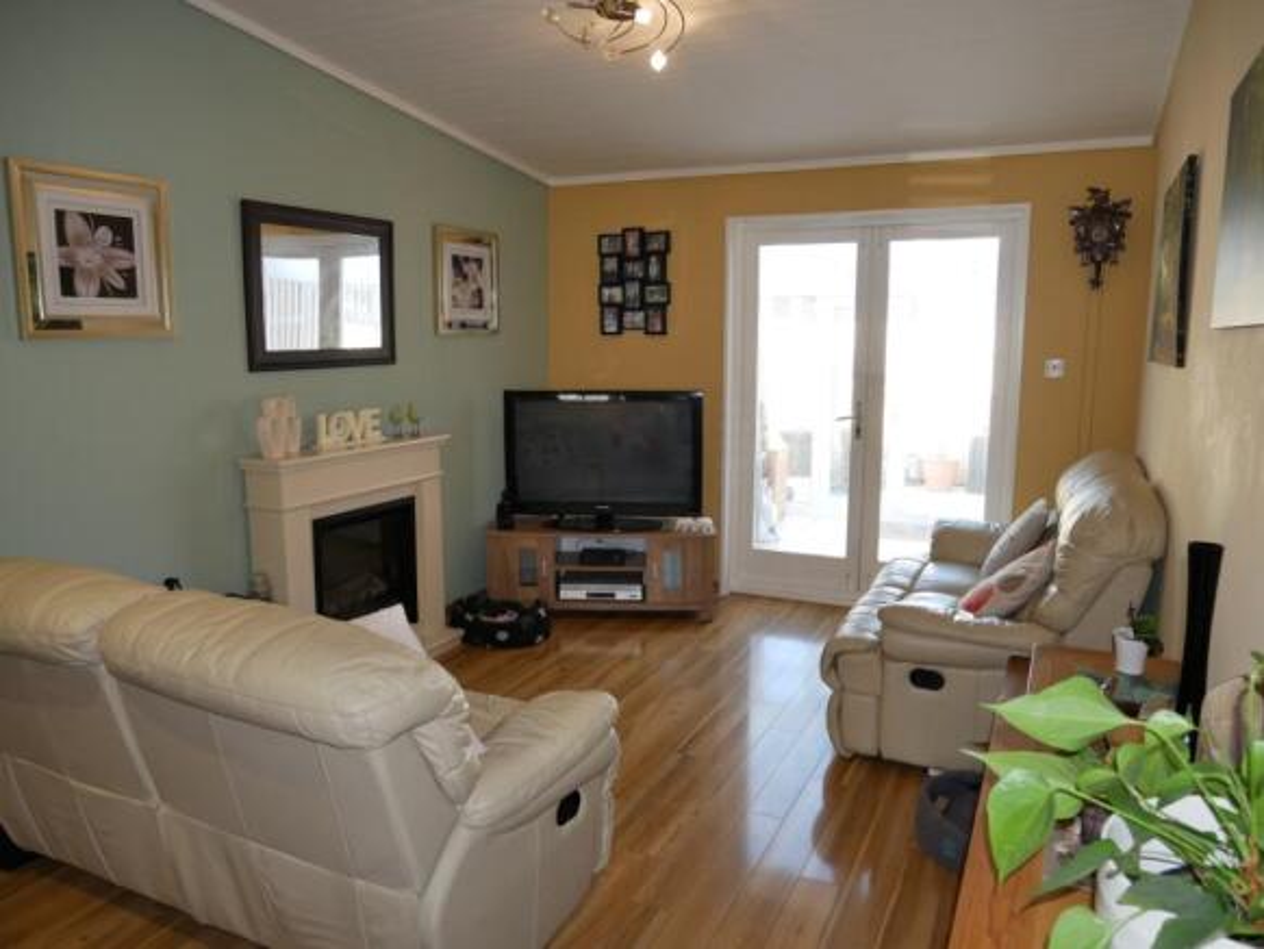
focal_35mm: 24
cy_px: 474
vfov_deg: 56.9
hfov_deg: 71.6
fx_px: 877
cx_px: 632
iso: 200
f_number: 4
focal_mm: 12
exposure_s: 1/50
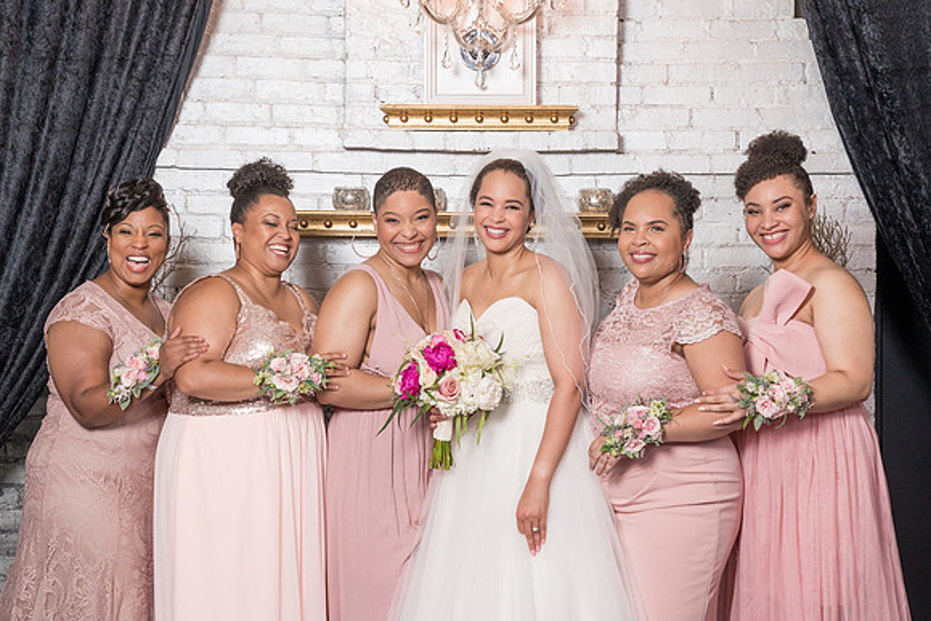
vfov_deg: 18.6
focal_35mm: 73
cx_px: 486
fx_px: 1898
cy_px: 299
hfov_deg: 27.6
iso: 1250
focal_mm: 70
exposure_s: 1/200
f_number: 5.6
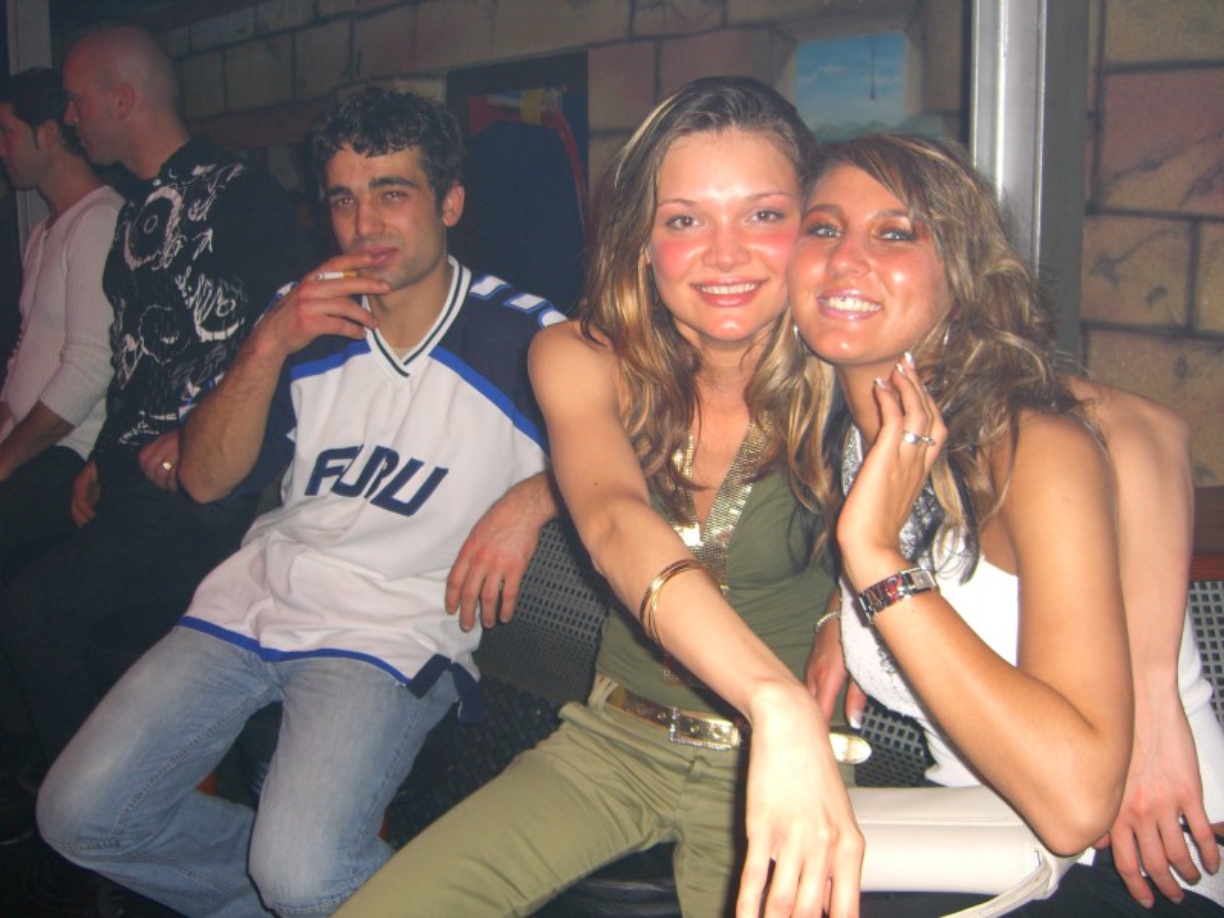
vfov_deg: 37.7
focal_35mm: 38
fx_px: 1344
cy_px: 459
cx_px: 612
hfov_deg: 49.0
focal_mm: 7.9
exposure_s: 1/60
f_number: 2.8
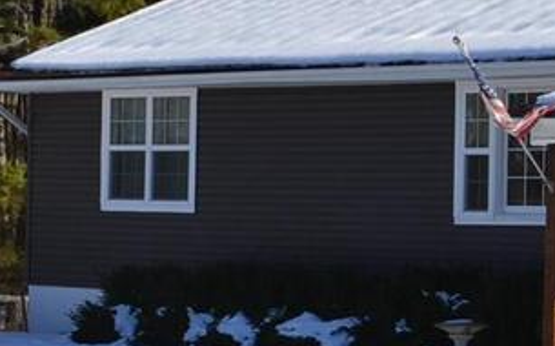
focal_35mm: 159
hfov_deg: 12.3
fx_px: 2403
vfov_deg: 8.2
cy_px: 202
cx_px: 930
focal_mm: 22
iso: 100
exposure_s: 1/250
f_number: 8
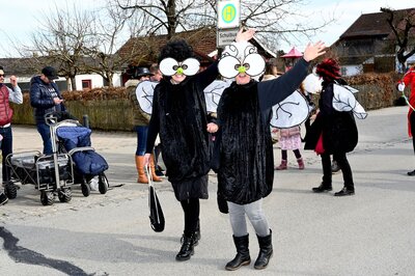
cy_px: 138
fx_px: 553
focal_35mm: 48
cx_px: 208
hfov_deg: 41.1
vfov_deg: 28.0
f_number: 18
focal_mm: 48
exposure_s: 1/200
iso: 1000
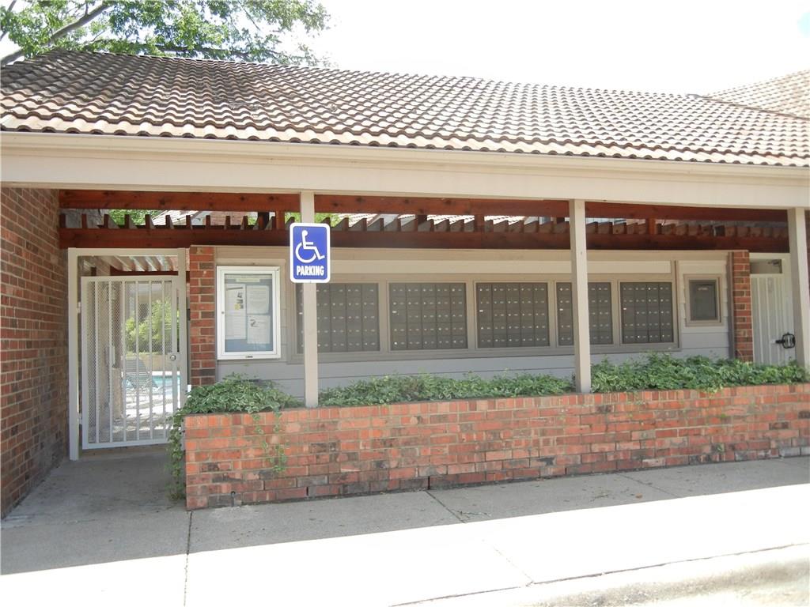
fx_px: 702
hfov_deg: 60.0
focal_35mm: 30
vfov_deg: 46.8
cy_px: 304
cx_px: 405
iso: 160
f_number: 3.5
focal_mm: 5.4
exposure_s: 1/354
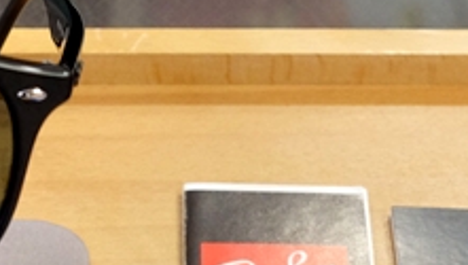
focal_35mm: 149
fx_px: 1851
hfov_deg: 14.4
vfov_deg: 7.8
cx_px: 144
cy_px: 517
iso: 2000
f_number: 5.6
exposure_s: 1/34
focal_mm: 23
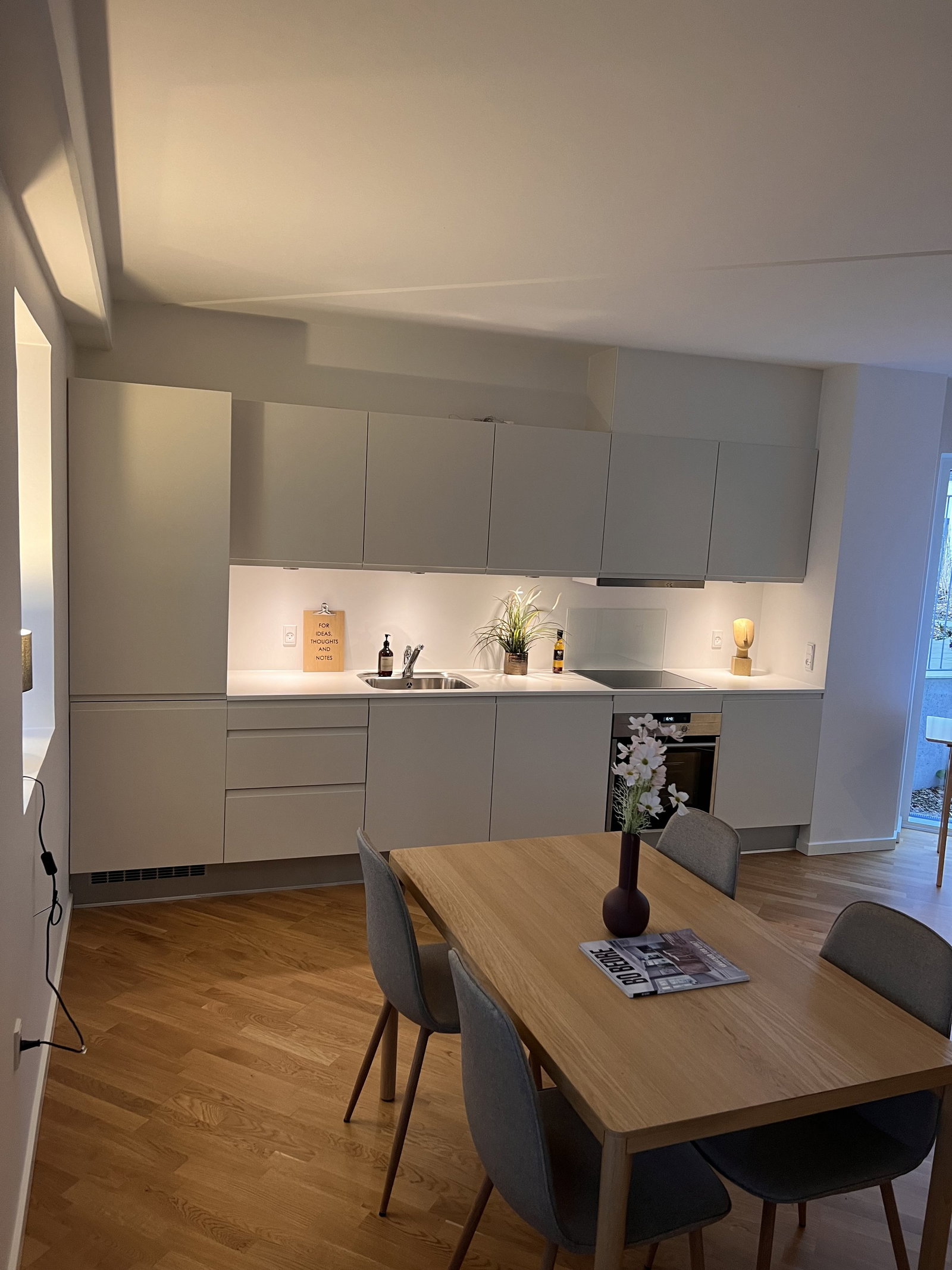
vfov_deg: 67.3
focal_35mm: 26
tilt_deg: -8.1
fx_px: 953
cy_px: 635
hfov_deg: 53.1
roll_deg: -3.1
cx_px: 476
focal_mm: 5.7
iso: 125
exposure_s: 1/50
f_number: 1.5
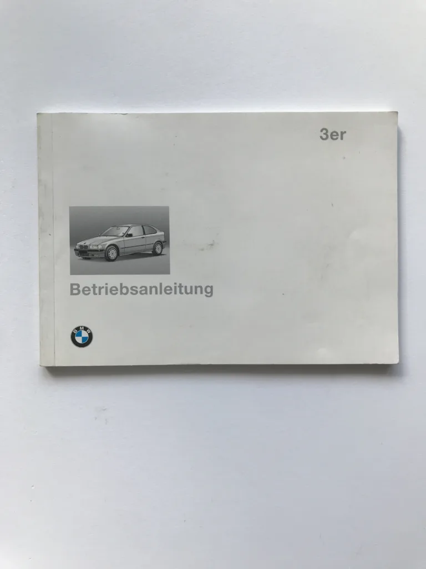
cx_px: 213
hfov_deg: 49.7
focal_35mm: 28
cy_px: 284
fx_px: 459
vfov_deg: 63.4
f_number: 1.8
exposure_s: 1/128
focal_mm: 3.99
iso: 20
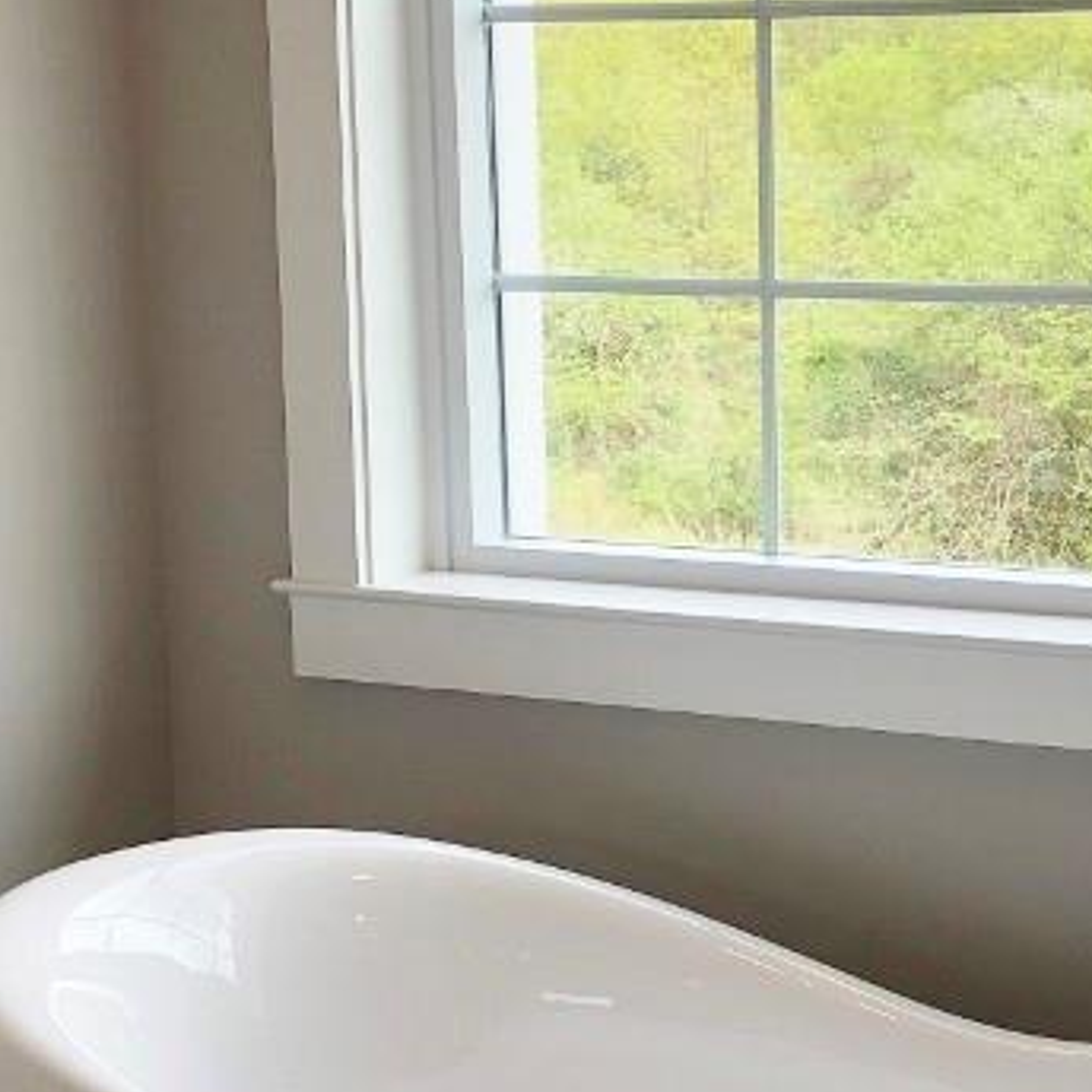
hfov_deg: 18.8
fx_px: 3284
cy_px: 686
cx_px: 809
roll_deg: +1.5
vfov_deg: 18.8
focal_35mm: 92
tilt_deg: -10.1
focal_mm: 3.99
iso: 20
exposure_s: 1/245
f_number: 1.8
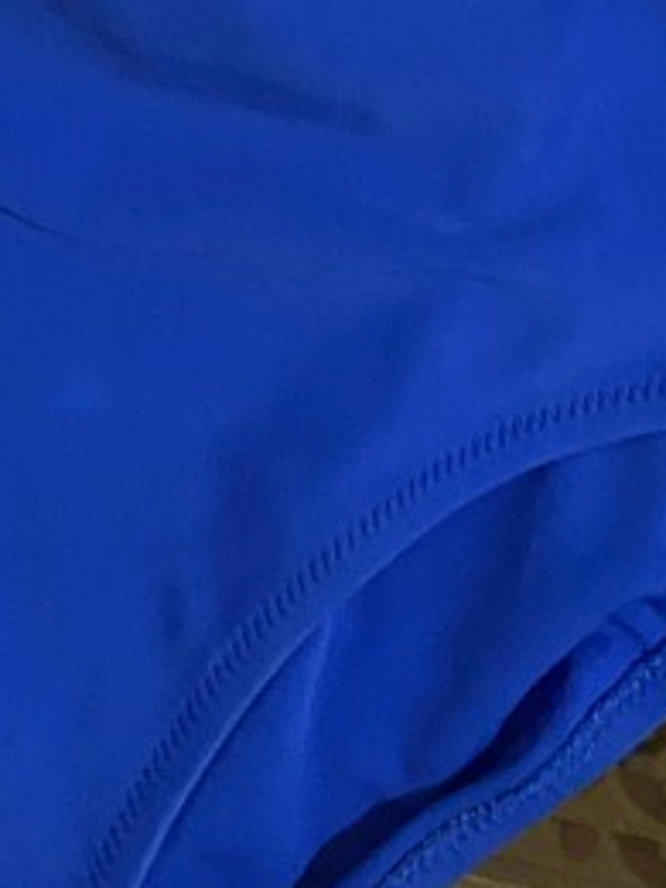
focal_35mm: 100
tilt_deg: -87.4
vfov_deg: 16.8
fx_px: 2565
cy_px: -642
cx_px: -324
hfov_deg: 13.9
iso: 640
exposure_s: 1/33
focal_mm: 4.25
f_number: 1.8
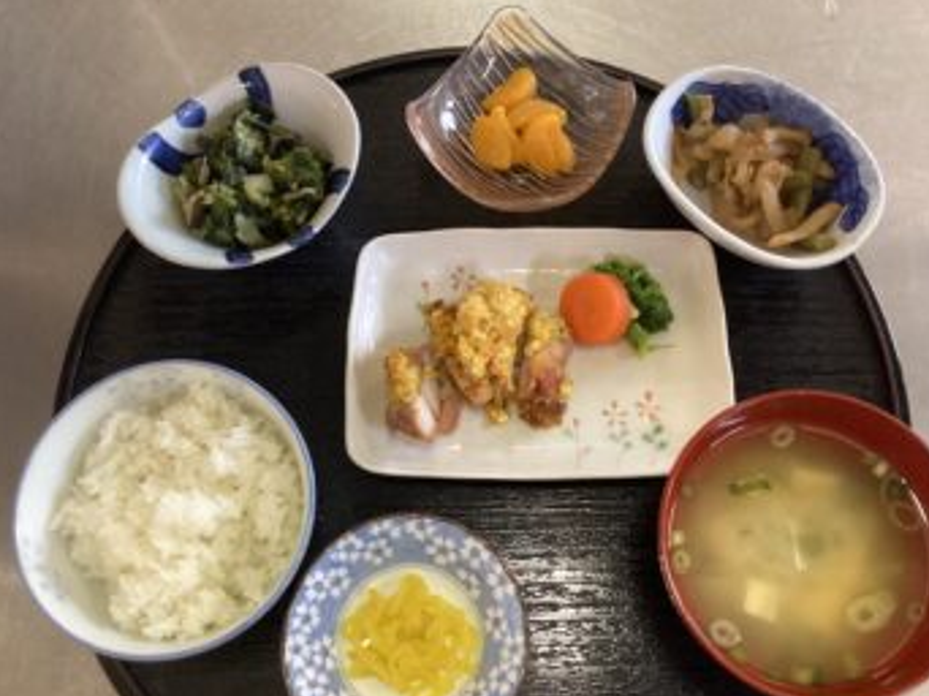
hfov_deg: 53.9
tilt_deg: -71.7
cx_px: 496
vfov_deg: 41.7
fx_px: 912
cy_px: 368
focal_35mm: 34
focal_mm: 3.3
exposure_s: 1/60
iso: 320
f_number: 2.4
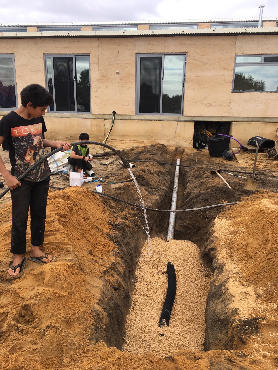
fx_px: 311
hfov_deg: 48.2
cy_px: 185
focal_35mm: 29
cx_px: 139
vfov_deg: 61.7
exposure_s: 1/496
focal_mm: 4.15
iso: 25
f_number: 2.2
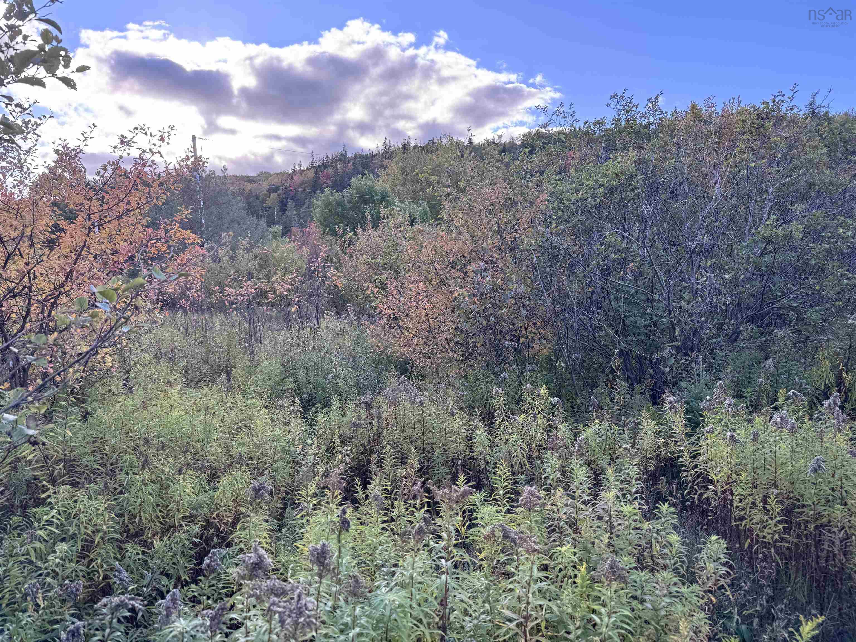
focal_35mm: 24
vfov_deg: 56.8
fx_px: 593
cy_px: 321
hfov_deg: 71.6
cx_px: 428
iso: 80
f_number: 1.78
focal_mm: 6.76
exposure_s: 1/499
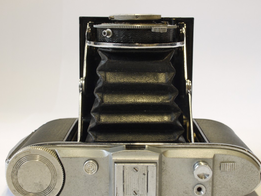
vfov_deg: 21.3
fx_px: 520
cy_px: 112
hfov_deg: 28.1
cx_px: 137
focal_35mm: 69
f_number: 9
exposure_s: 1/15
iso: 400
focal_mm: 30
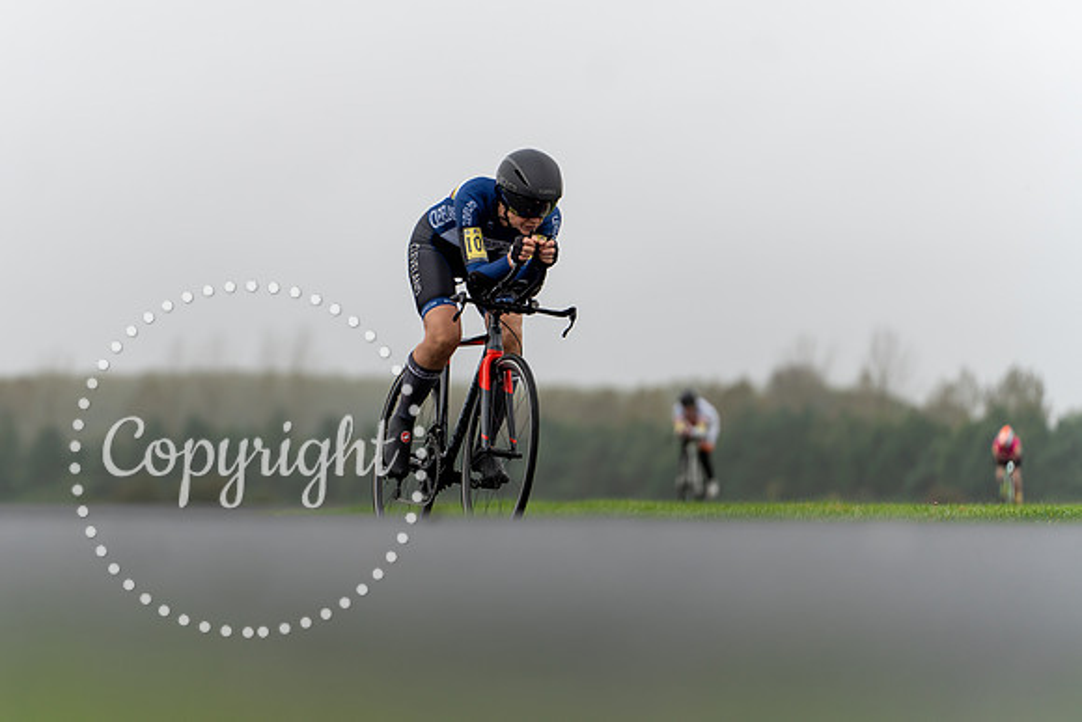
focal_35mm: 209
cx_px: 457
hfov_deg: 9.8
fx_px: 6296
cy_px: 387
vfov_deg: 6.6
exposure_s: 1/1000
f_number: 2.8
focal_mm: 180
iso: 160
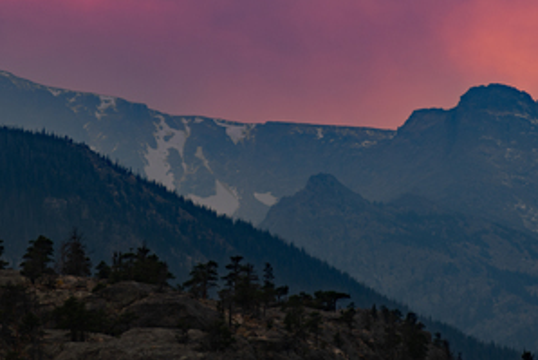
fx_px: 5622
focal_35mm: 376
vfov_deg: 3.7
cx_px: 155
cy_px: 67
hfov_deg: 5.5
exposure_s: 1/500
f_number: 4.5
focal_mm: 200
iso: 200
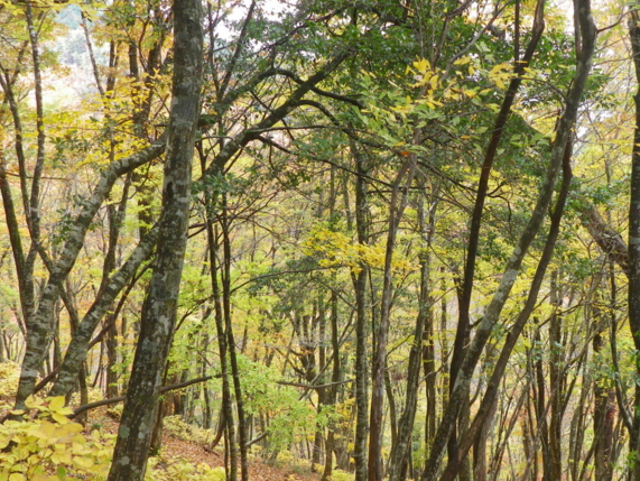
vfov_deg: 29.7
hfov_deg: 38.8
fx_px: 907
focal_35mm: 49
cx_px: 371
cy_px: 283
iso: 125
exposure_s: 1/60
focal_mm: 6.2
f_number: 3.8
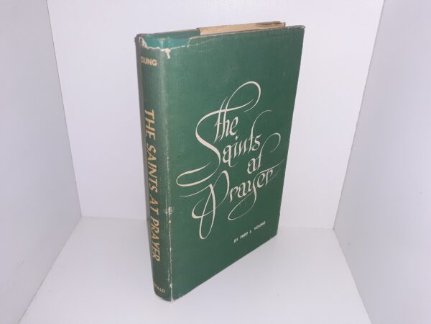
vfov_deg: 49.7
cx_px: 216
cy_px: 162
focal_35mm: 28
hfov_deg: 63.4
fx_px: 349
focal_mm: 3.7
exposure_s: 1/153
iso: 40
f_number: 1.7
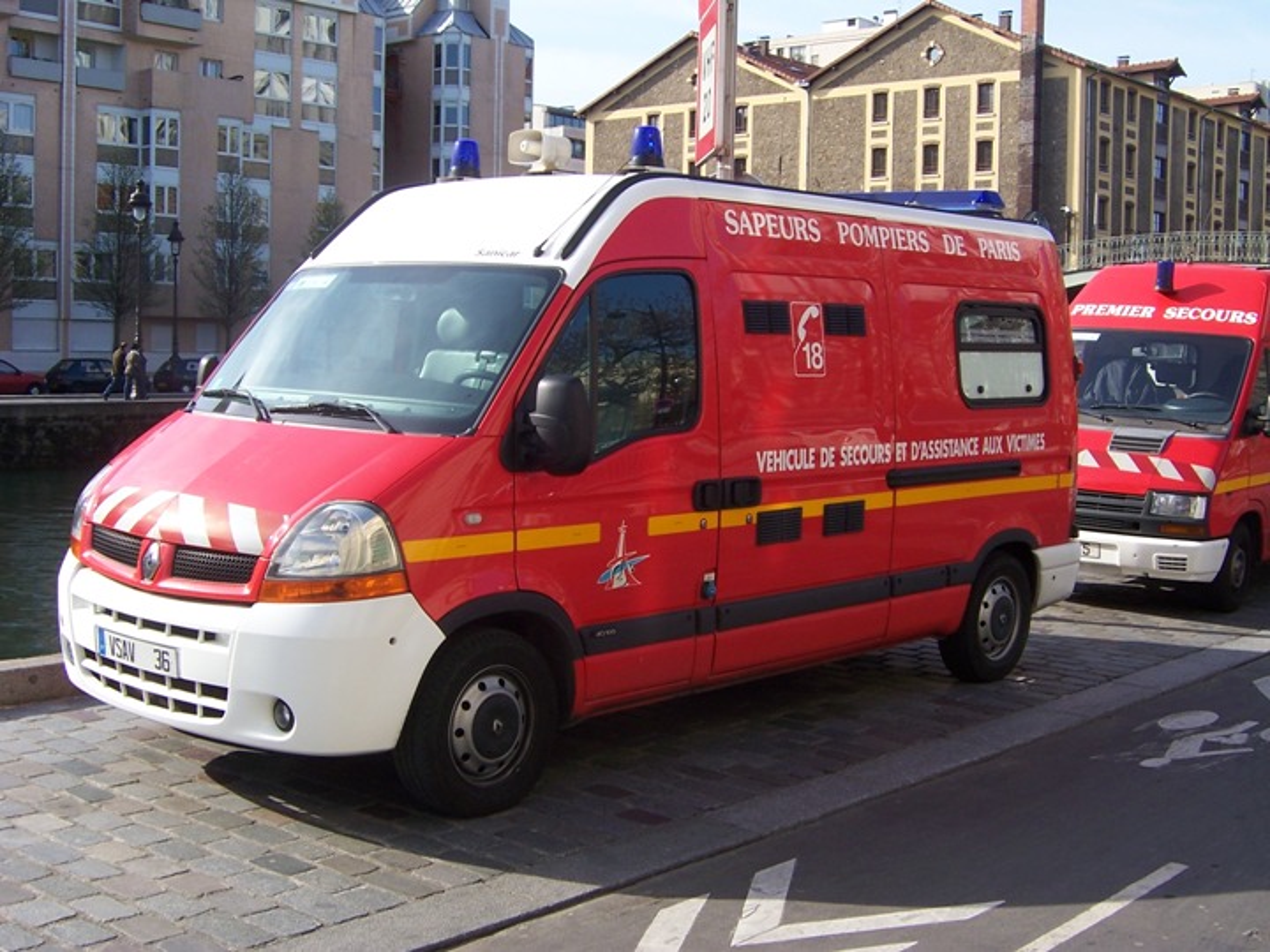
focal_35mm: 44
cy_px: 476
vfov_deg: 32.9
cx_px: 635
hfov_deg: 42.9
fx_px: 1614
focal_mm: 7.3
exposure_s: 1/180
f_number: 5.6
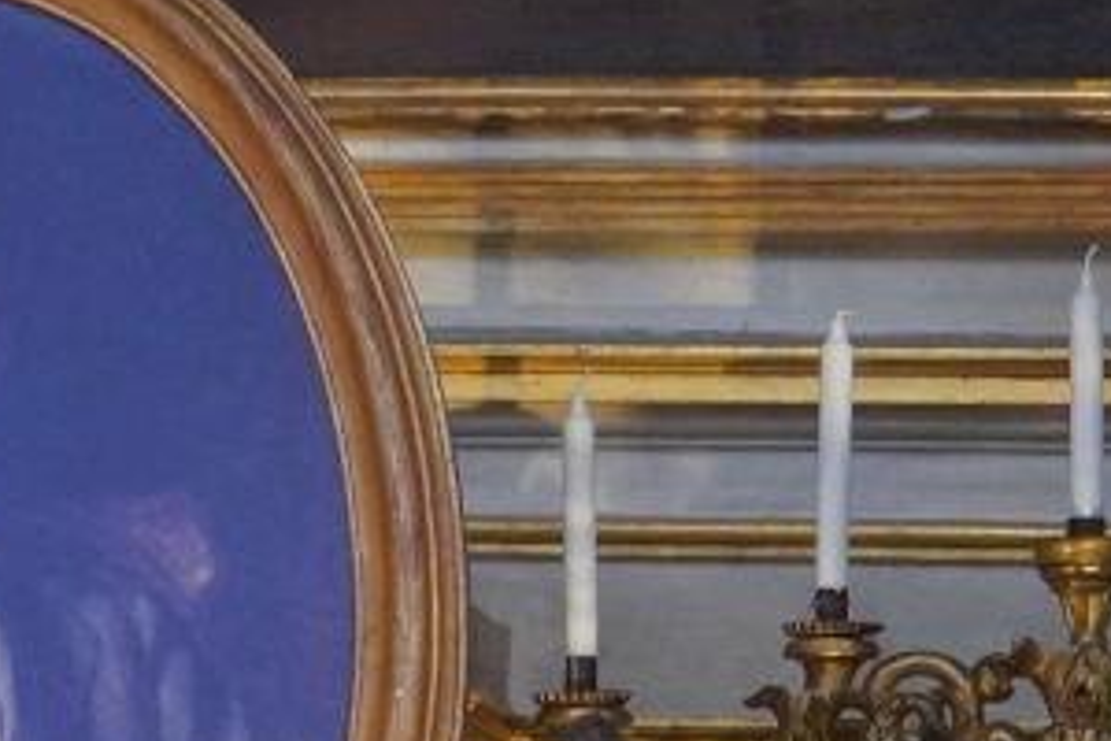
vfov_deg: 4.9
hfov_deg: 7.2
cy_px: 928
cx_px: -467
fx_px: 8693
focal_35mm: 282
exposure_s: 1/160
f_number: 4.5
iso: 5000
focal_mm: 55
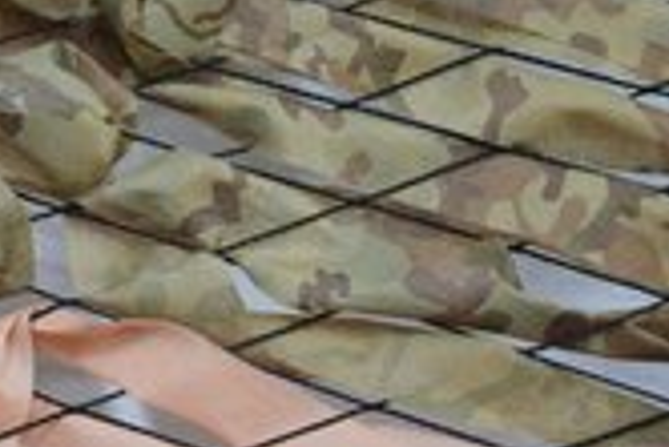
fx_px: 2418
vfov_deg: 10.5
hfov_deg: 15.5
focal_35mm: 130
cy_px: 79
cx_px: -4
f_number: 2.8
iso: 2000
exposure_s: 1/160
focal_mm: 54
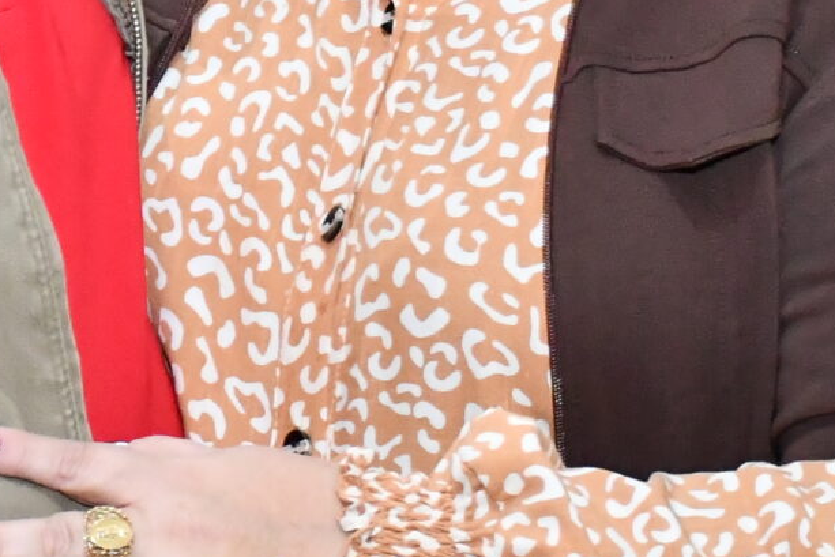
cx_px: 93
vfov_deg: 6.3
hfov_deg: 9.4
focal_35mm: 217
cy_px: -190
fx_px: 5034
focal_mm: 35
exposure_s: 1/100
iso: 3200
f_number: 4.2
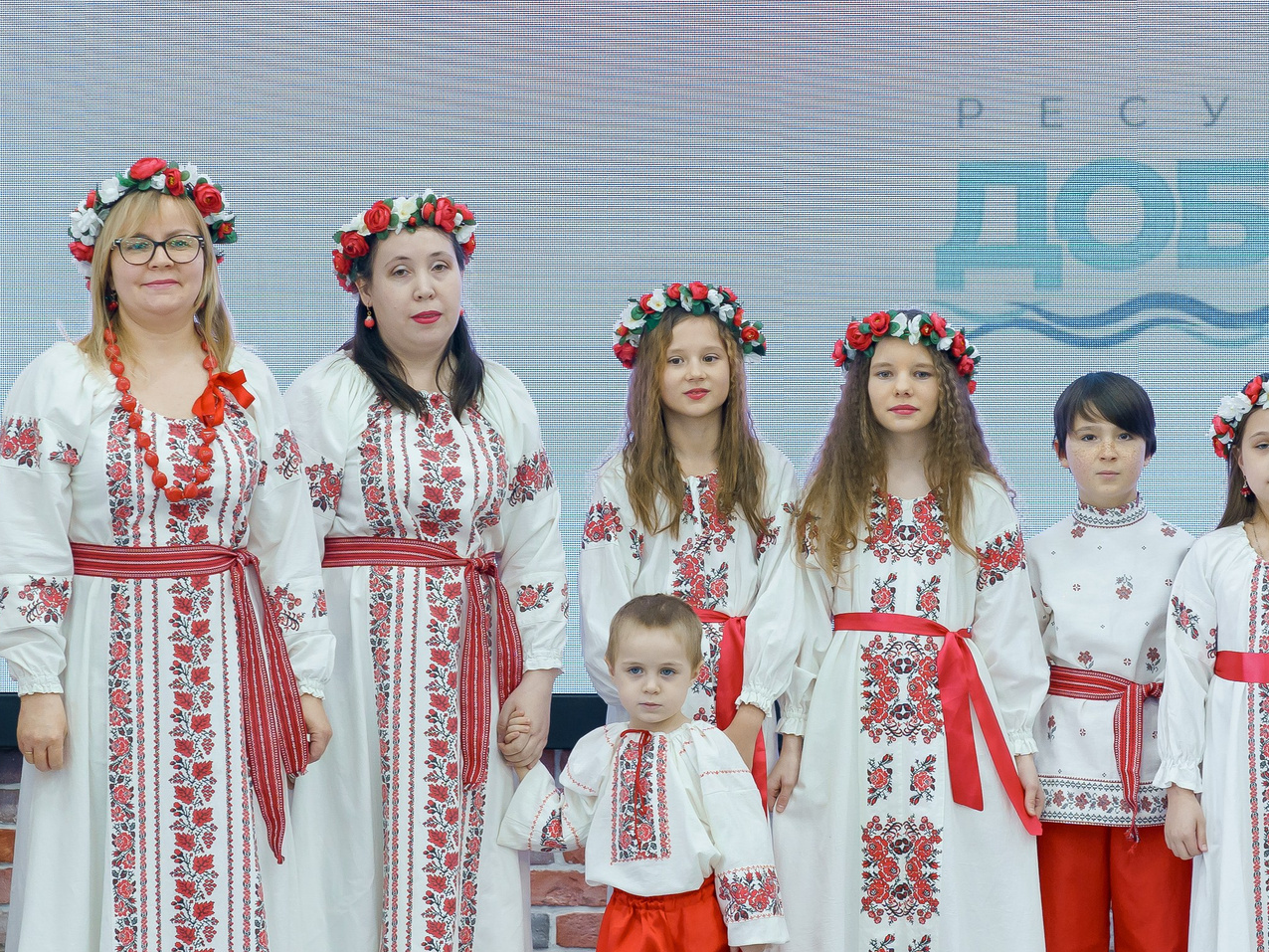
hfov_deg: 12.0
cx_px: 691
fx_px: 6012
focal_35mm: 164
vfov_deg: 9.1
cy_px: 433
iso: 1000
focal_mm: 85
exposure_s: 1/125
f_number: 4
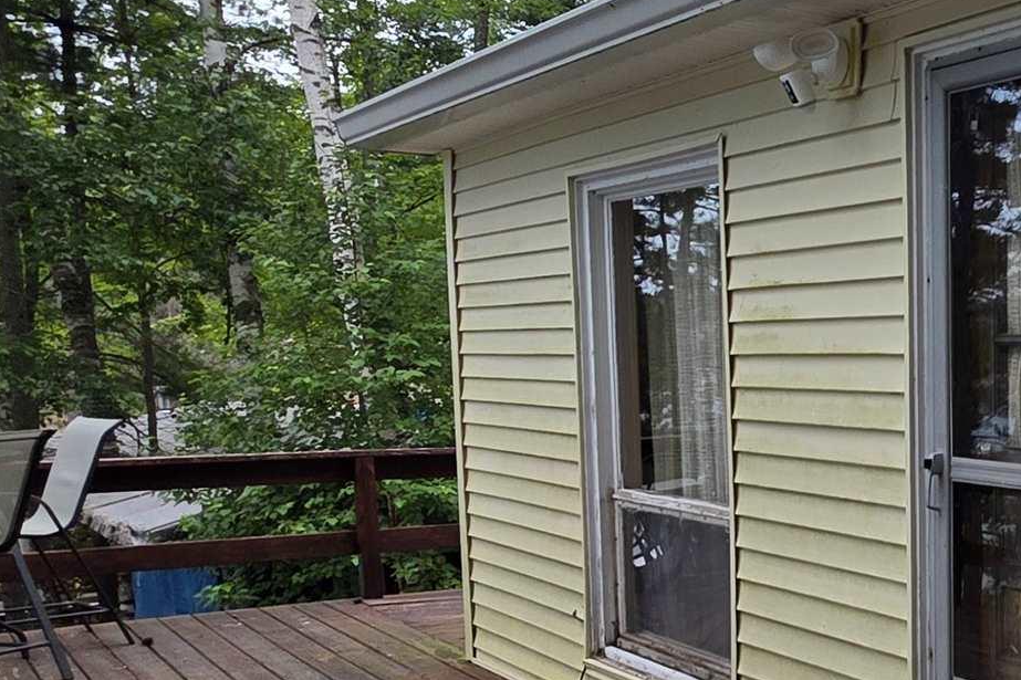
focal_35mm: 45
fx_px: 1276
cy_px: 488
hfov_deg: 33.4
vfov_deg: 29.5
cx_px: 1289
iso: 40
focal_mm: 2.2
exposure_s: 1/481
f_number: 1.9
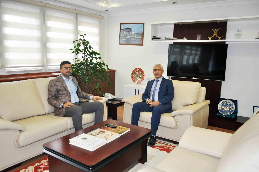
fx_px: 216
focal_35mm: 30
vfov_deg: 43.5
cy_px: 86
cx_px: 130
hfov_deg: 62.0
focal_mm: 20
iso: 800
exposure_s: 1/60
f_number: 3.8
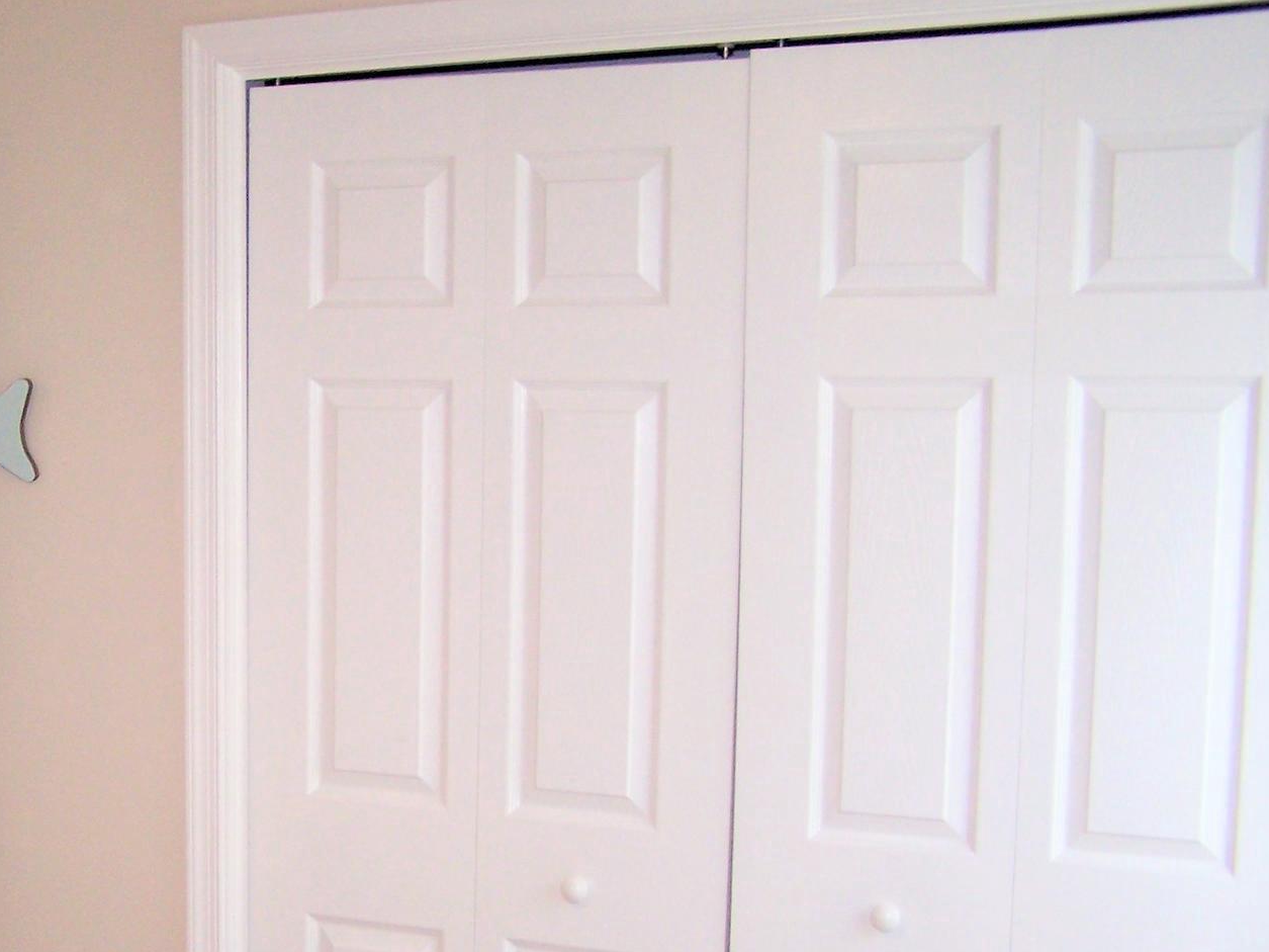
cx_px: 253
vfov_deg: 23.5
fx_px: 2273
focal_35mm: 62
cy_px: 679
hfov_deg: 30.4
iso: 140
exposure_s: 1/60
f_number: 2.8
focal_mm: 6.3
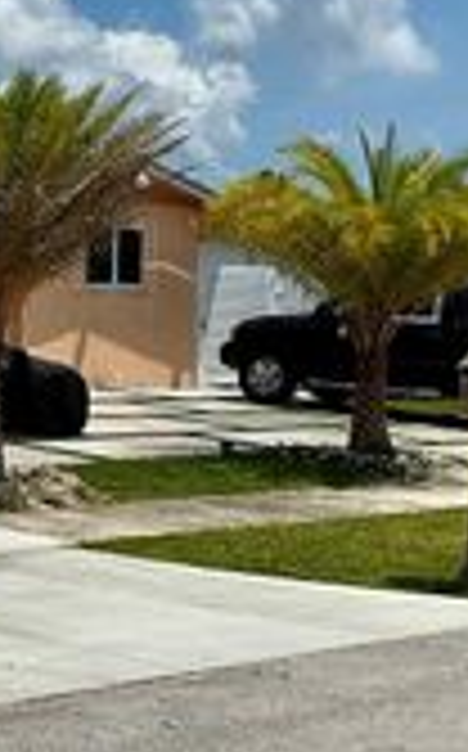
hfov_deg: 13.4
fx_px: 1882
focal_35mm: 92
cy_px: 344
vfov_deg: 22.6
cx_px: -234
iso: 25
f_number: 1.8
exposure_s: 1/5263
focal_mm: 3
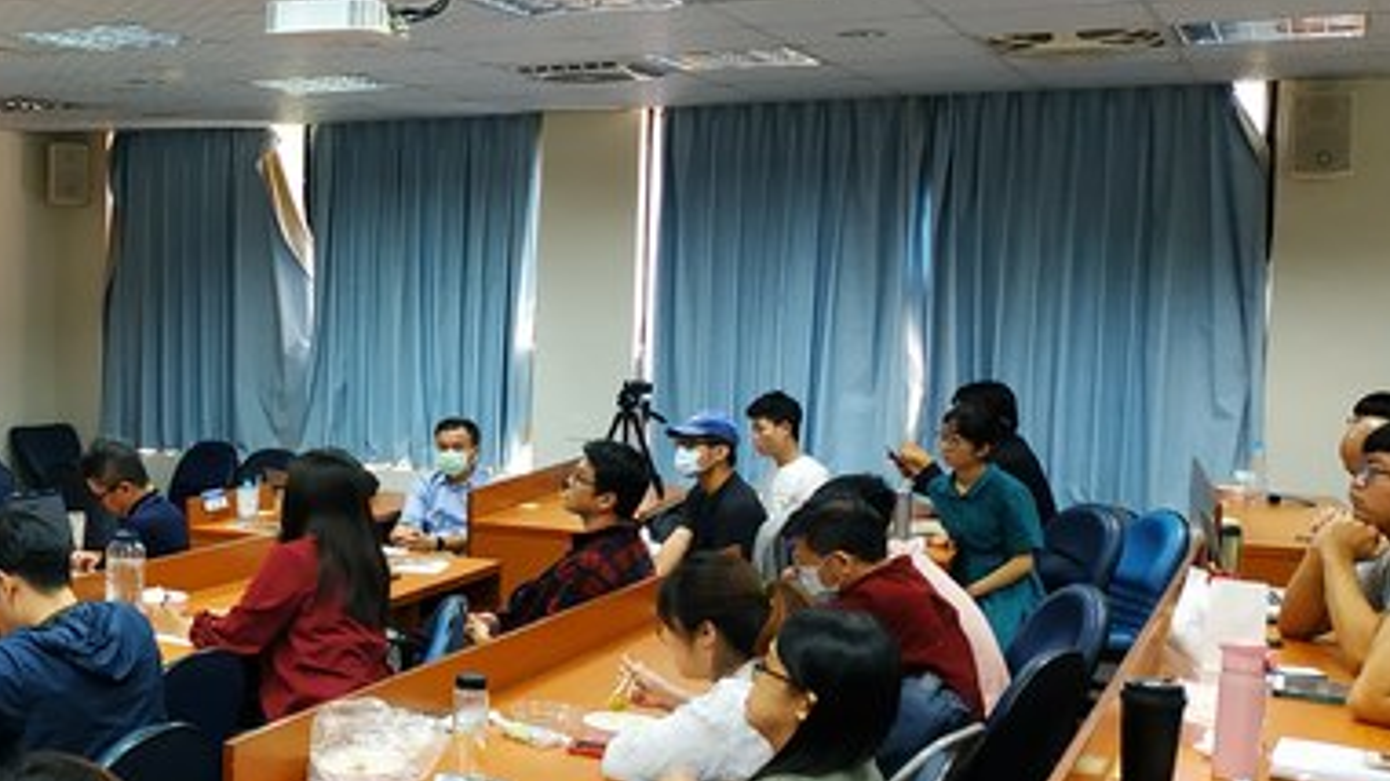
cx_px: 135
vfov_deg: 24.9
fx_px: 1769
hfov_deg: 39.7
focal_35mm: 48
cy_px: 407
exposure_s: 1/30
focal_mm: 3.94
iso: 200
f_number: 1.9
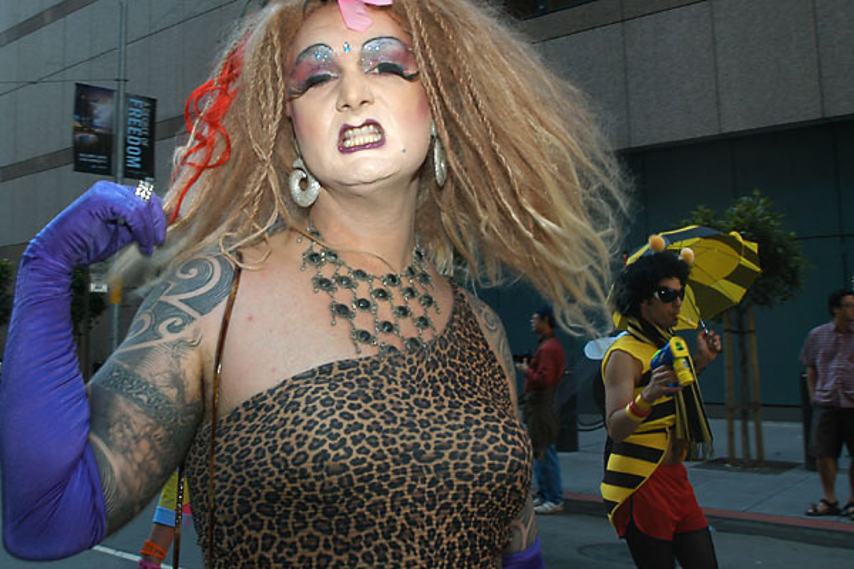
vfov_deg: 50.4
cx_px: 427
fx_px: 605
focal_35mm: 26
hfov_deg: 70.4
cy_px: 284
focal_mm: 17
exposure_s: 1/60
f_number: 9
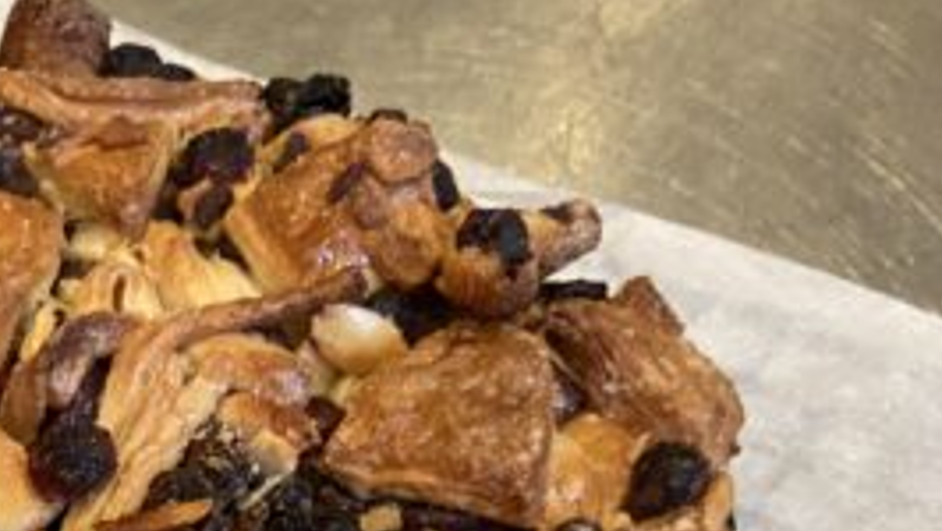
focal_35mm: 71
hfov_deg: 27.7
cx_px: -30
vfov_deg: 15.8
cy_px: 765
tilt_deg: -56.1
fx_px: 1775
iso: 500
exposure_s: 1/33
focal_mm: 4.25
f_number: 1.8
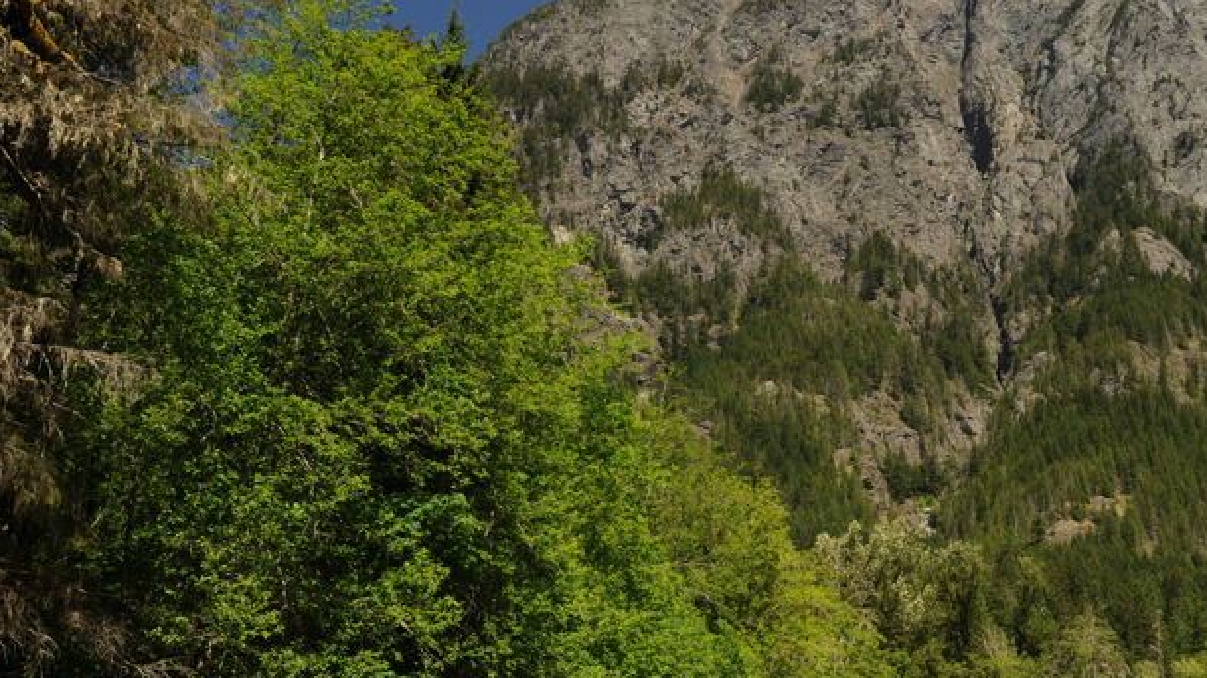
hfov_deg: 42.7
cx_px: 719
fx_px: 1535
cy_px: 461
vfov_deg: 24.7
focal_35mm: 48
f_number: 10
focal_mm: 35
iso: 200
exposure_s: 1/125
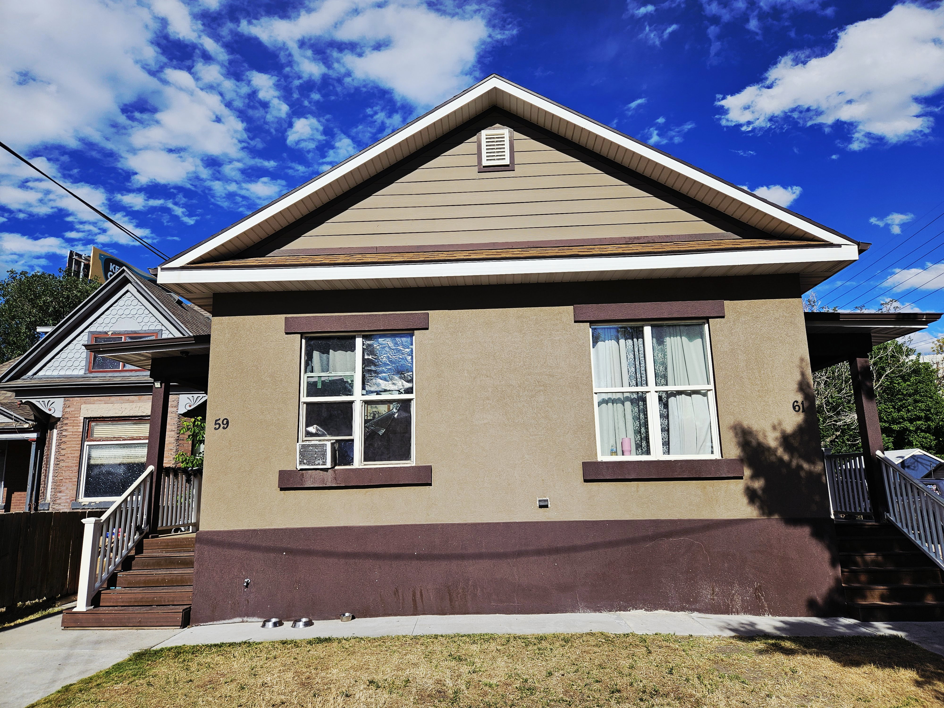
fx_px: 627
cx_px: 472
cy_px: 354
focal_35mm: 23
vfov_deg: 58.9
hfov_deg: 73.9
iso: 25
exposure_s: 1/3333
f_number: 1.8
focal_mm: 5.4
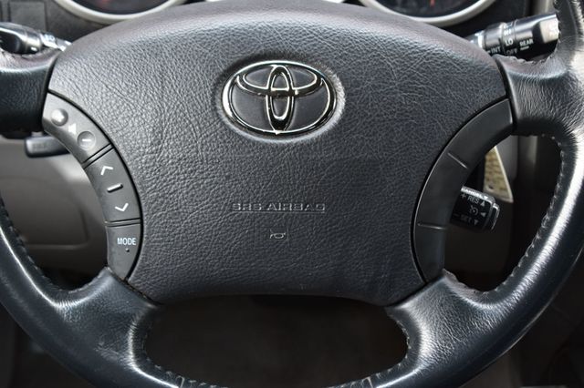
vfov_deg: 16.5
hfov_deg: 24.6
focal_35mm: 82
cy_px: 194
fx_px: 1338
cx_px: 292
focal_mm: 55
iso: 450
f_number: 6.3
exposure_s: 1/15
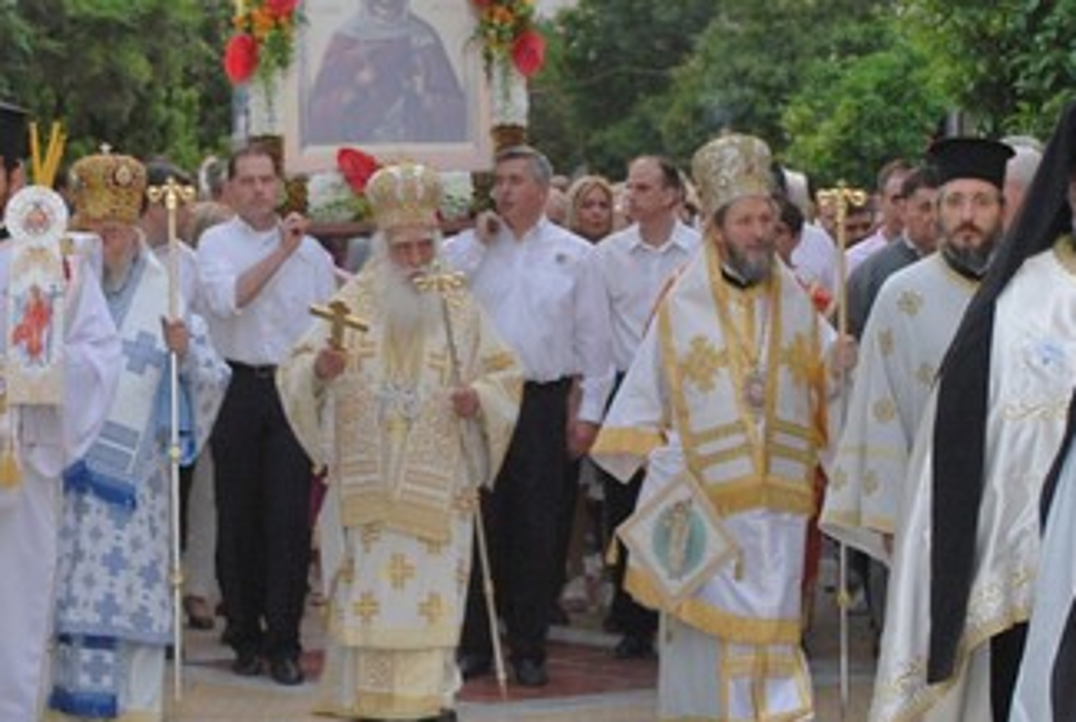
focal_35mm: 133
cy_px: 361
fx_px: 3982
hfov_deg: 15.4
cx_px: 424
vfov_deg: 10.4
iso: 200
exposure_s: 1/100
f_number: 4.8
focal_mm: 32
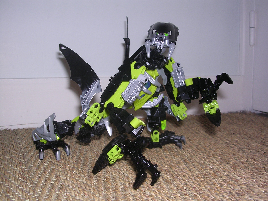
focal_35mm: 38
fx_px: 294
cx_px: 134
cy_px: 100
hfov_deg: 49.0
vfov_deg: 37.7
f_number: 2.8
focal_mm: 5.8
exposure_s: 1/60.1
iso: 100
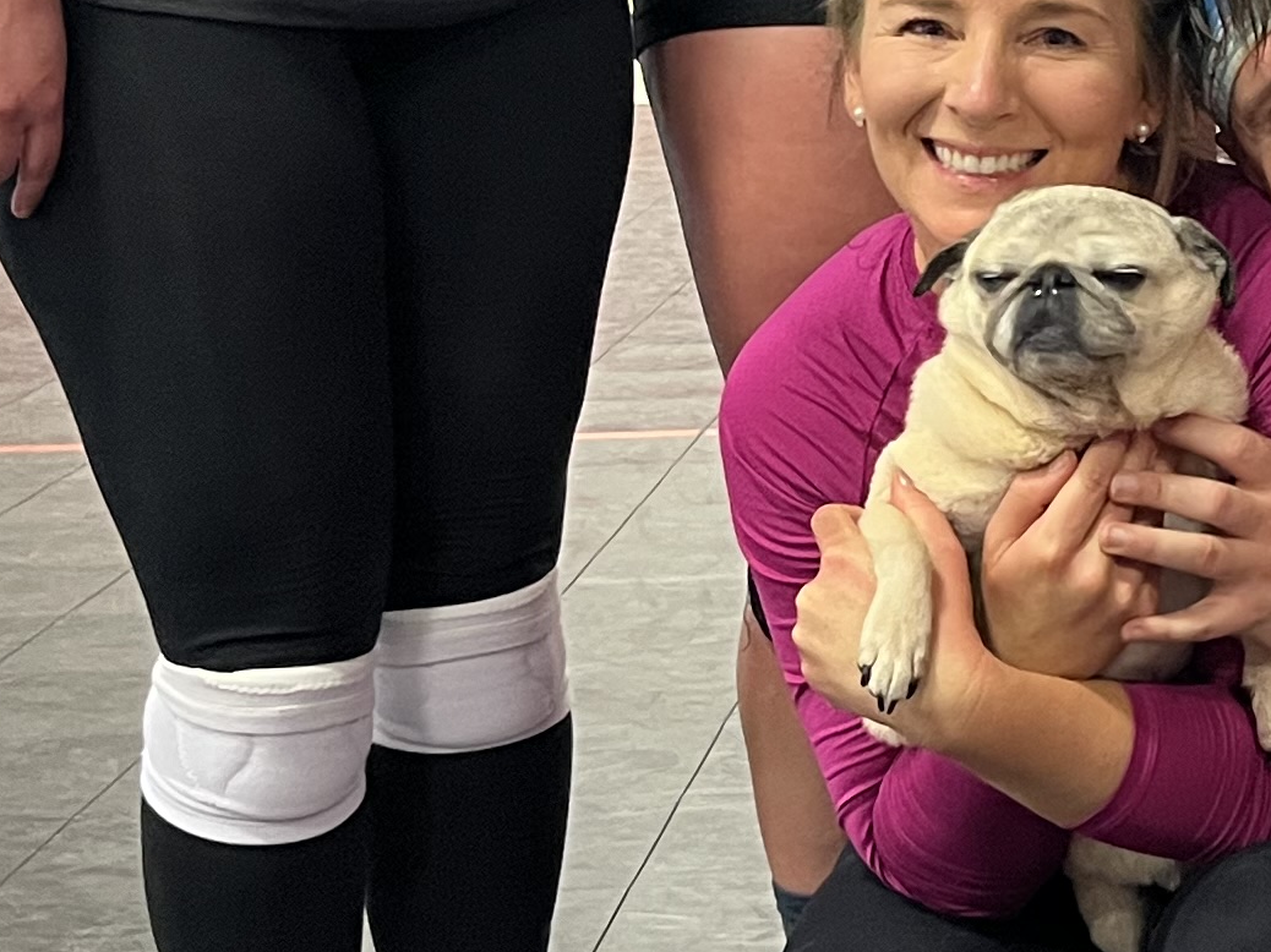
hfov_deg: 18.8
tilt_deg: -4.5
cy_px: 72
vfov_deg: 14.5
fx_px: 3708
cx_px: 1353
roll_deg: +0.8
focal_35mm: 101
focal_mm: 5.1
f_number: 1.6
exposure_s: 1/60
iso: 250
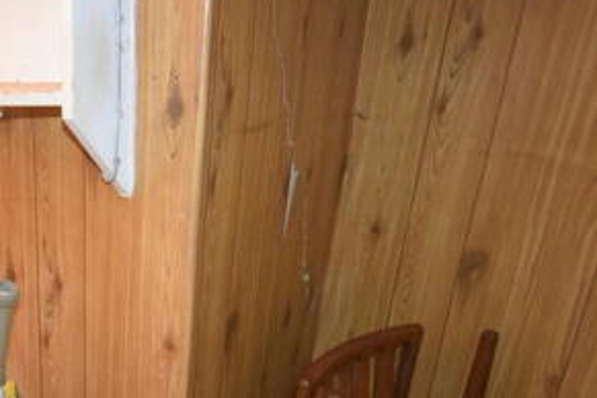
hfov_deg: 46.2
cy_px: 288
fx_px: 616
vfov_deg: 35.2
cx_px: 48
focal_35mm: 37
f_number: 4.2
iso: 2500
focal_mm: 11
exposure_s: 1/60
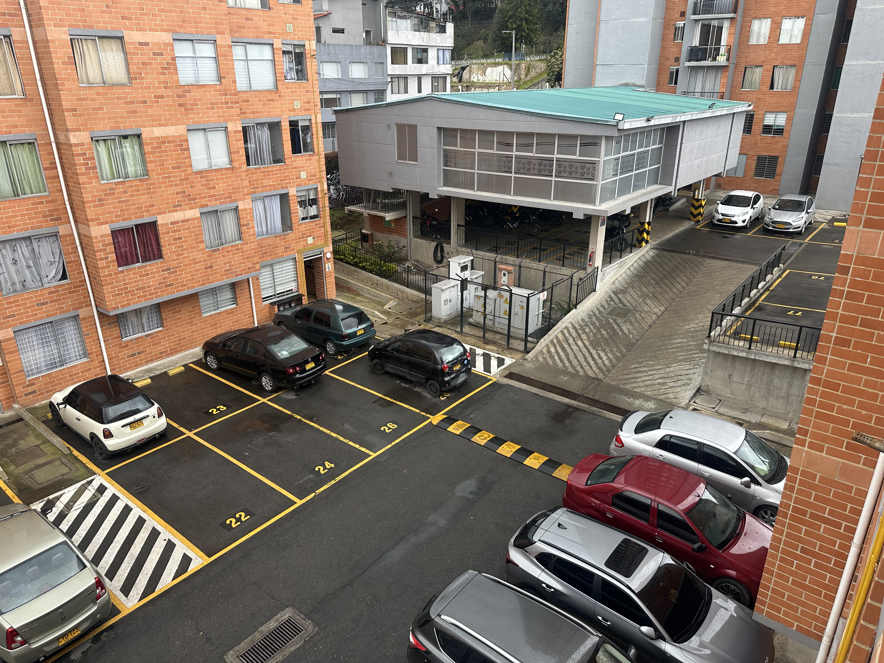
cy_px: 332
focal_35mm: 24
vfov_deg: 56.8
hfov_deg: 71.6
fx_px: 613
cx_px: 442
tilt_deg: -20.0
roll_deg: +1.3
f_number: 1.78
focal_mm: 6.86
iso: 80
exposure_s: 1/549
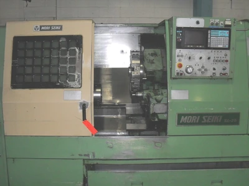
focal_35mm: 35
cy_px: 93
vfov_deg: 40.7
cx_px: 124
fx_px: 252
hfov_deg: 52.6
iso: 200
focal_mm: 6.3
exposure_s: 1/45
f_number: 3.2
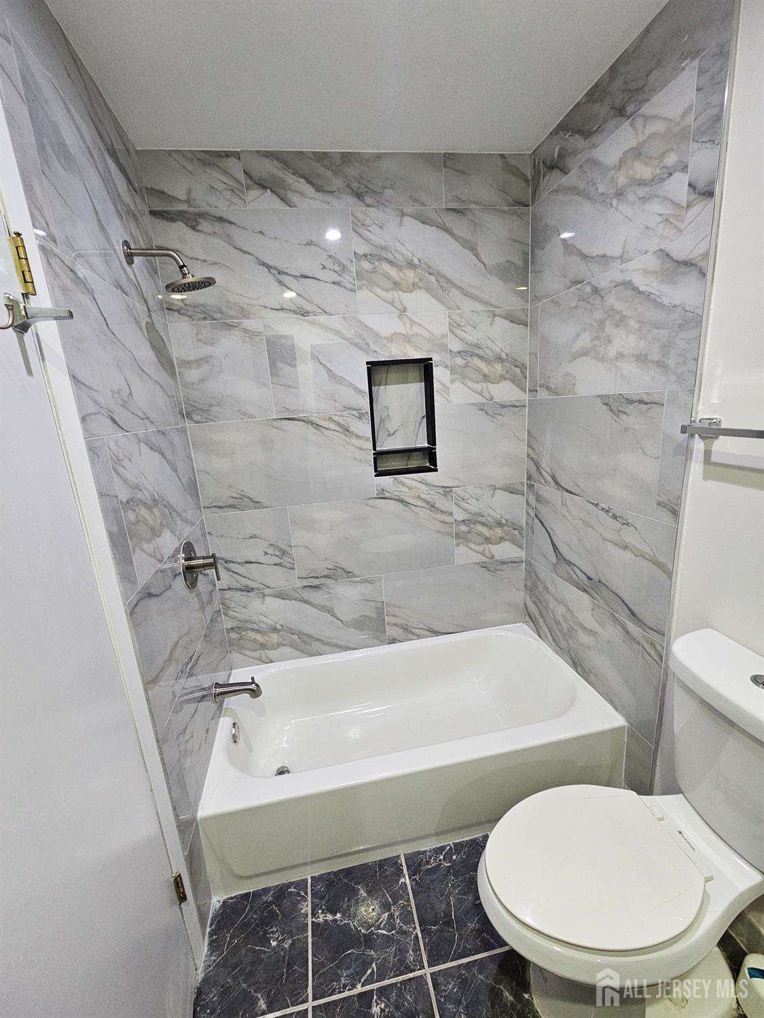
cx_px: 382
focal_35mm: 13
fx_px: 383
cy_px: 509
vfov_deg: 106.2
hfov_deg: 89.9
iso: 400
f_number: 2.2
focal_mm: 2.2
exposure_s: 1/60
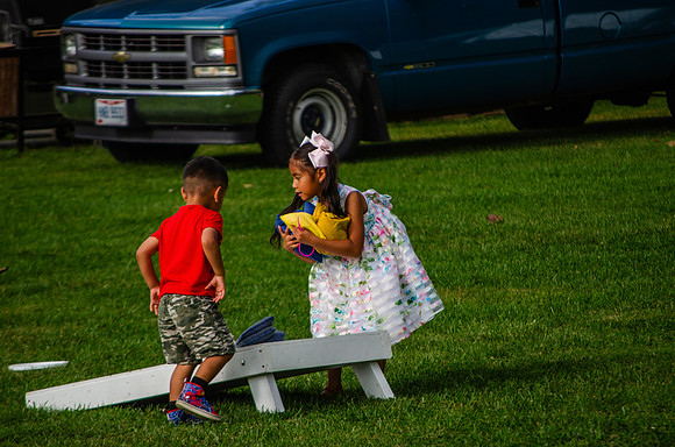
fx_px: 5613
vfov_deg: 4.6
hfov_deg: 6.9
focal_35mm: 300
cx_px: 338
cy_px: 224
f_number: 6.3
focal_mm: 200
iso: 200
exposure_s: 1/640
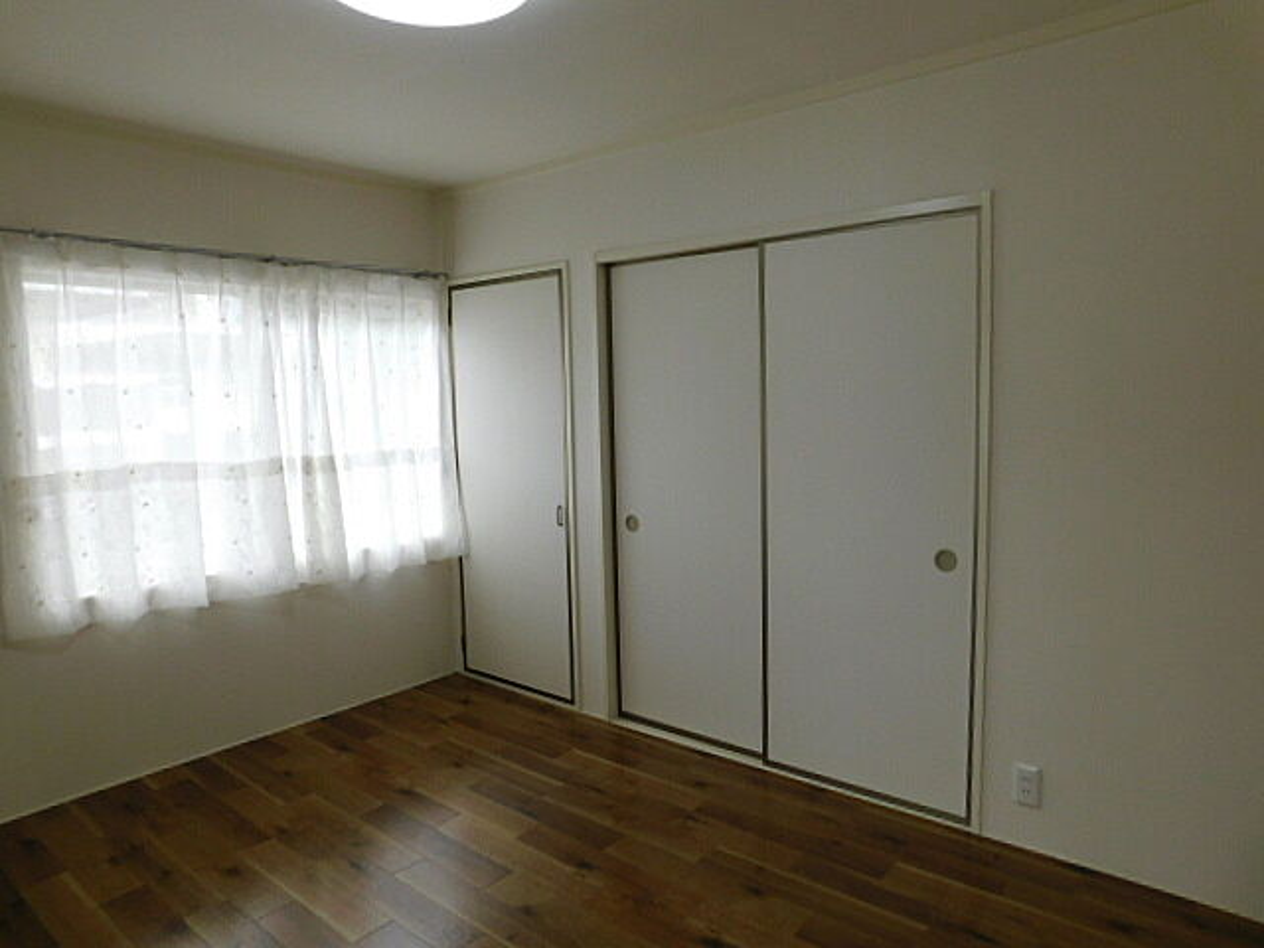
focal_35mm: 23
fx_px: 840
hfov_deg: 73.9
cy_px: 474
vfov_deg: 58.9
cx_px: 632
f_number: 3
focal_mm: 4
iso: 125
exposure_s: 1/160
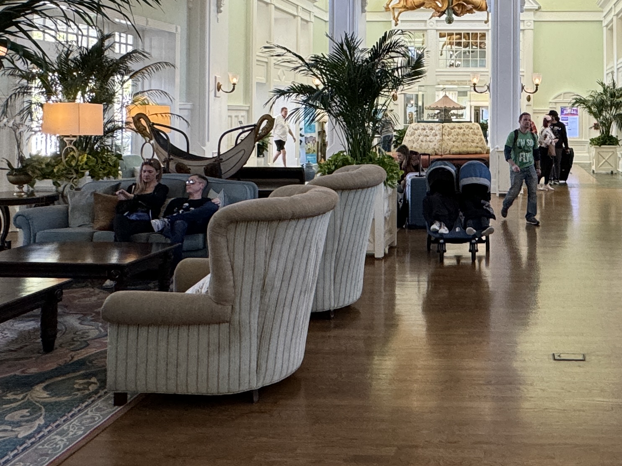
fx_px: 683
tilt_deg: +0.3
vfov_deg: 36.7
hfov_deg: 46.4
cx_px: 496
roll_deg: -0.7
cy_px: 108
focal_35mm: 38
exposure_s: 1/120
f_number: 2.2
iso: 250
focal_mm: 2.22
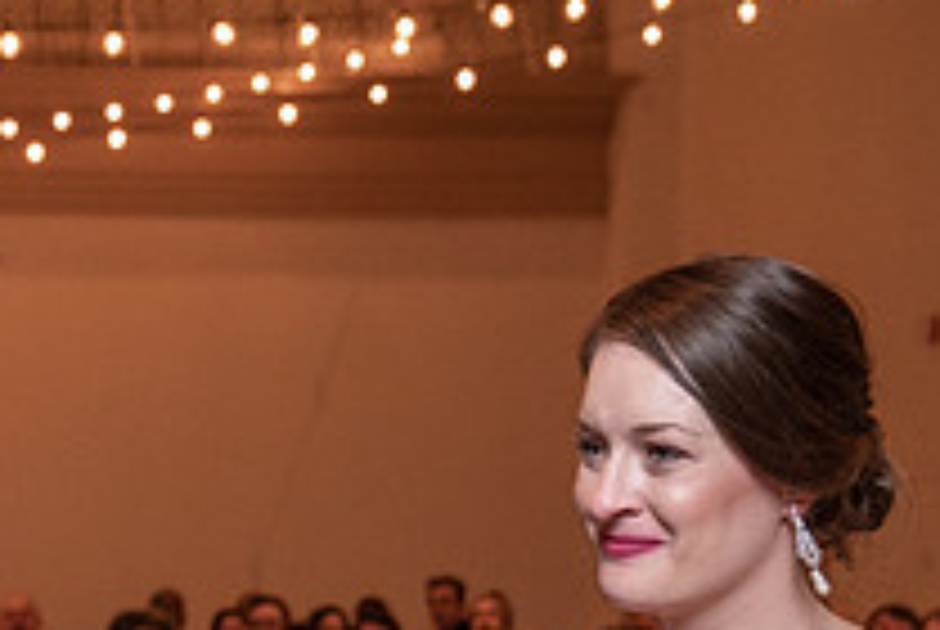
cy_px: 751
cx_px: -186
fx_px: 3451
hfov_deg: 15.0
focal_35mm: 132
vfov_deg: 10.3
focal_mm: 43
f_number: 4
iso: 2000
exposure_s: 1/100
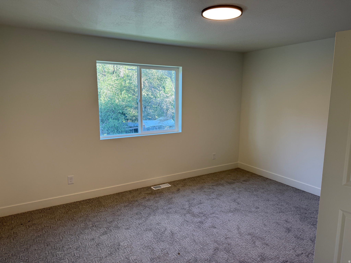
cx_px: 176
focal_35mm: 24
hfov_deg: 71.6
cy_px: 132
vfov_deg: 56.8
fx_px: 243
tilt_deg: -8.7
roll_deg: -0.6
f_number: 1.78
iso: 100
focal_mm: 6.76
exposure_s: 1/120
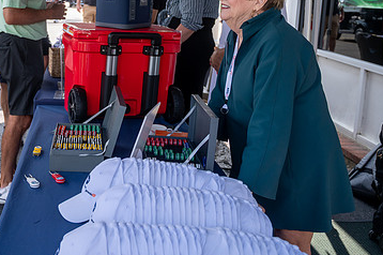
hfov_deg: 40.8
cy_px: 58
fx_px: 500
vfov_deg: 28.1
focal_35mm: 47
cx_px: 98
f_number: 4
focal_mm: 29
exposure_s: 1/640
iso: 250
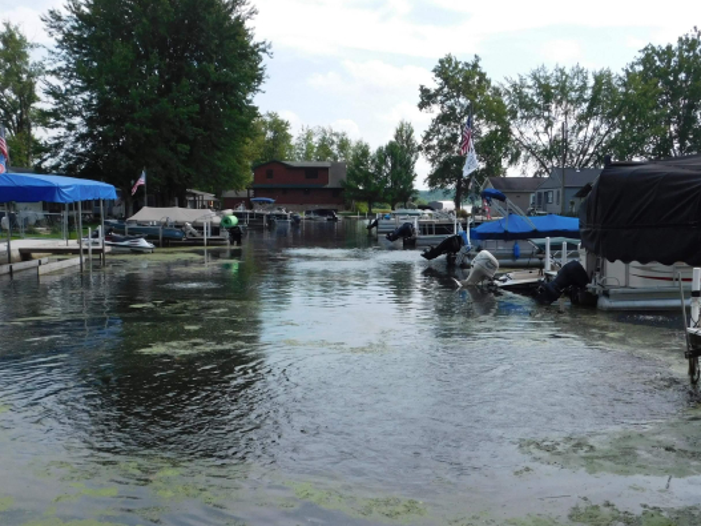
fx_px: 769
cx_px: 388
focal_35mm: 38
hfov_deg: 48.9
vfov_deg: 37.7
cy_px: 294
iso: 125
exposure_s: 1/1250
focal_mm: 5.3
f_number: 3.2
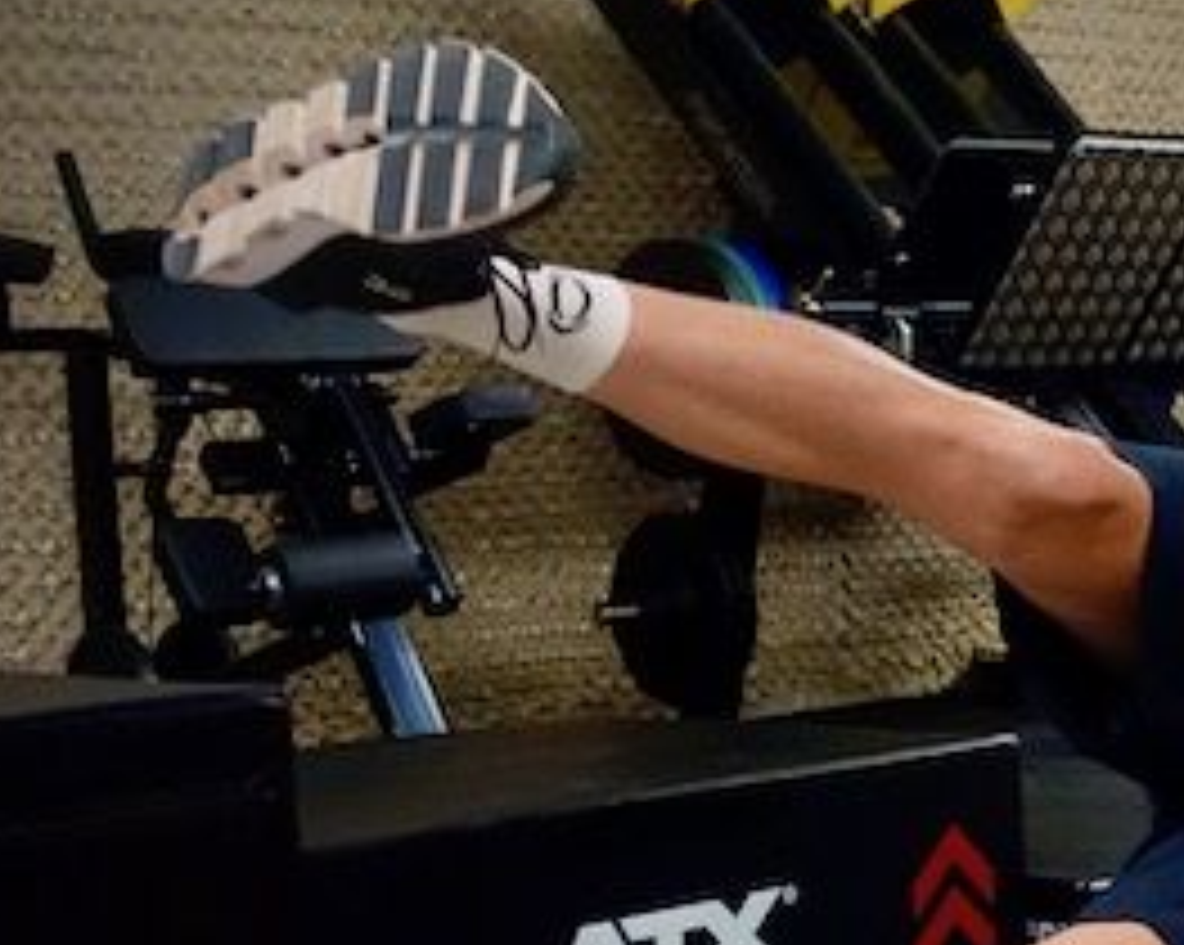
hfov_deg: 19.8
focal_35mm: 91
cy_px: 587
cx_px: 1400
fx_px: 3186
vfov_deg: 16.9
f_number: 2.8
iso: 2000
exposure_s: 1/80
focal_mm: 13.92
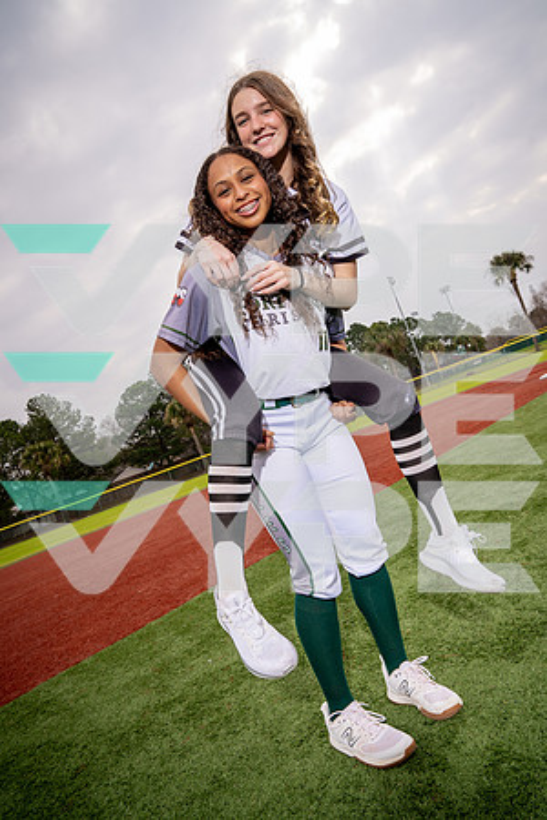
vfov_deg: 73.7
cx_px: 274
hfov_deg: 53.1
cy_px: 410
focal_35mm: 24
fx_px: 547
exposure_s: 1/250
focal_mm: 24
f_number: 7.1
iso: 100
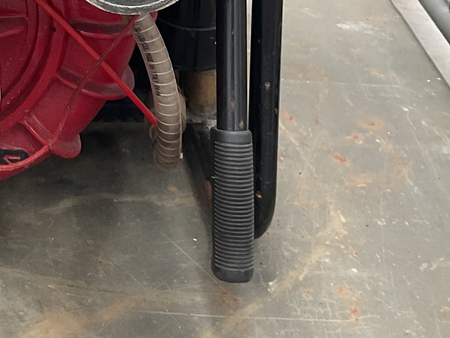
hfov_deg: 19.8
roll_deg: +1.2
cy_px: -96
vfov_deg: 15.2
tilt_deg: -24.5
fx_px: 1209
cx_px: -96
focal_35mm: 93
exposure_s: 1/60
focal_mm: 3
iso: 50
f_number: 1.8
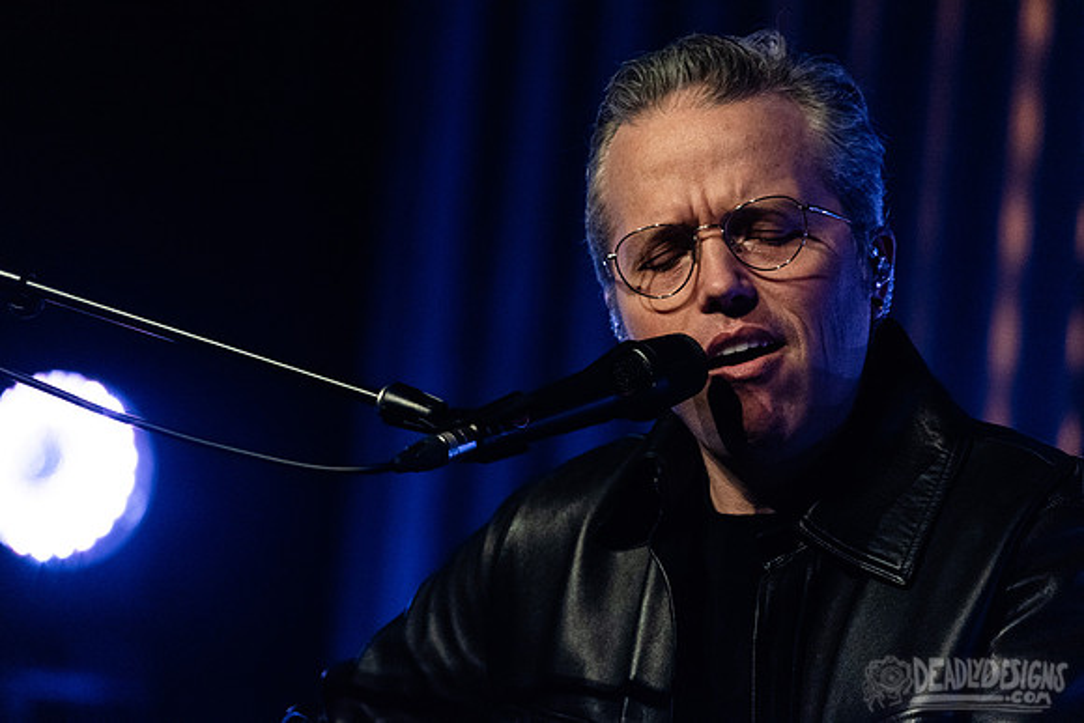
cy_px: 362
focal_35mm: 480
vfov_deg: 2.9
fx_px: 14456
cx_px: 542
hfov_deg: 4.3
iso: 2500
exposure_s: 1/125
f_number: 6
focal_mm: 480
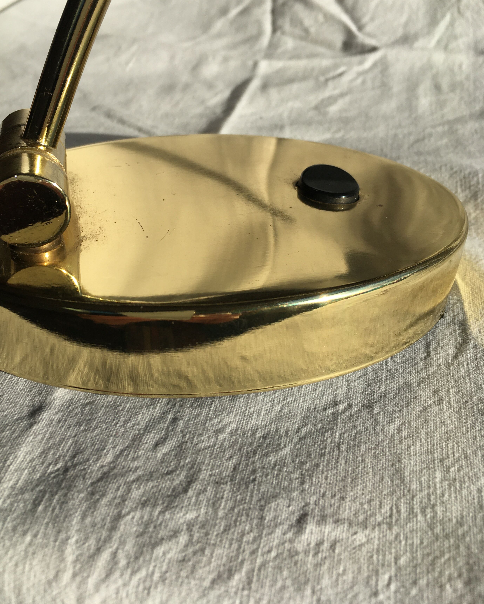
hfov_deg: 44.5
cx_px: 223
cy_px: 255
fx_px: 591
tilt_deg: -38.2
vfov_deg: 54.0
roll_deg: +0.9
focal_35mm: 33
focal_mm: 4.15
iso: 25
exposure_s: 1/1923
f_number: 2.2
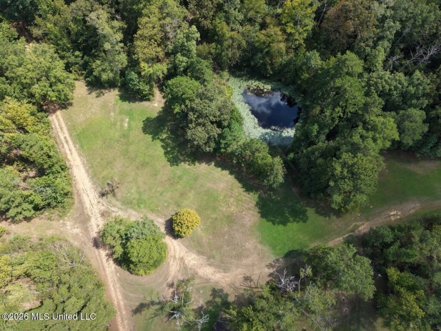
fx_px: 306
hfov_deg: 71.6
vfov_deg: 56.8
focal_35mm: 24
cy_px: 166
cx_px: 220
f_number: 1.8
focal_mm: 8.67
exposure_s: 1/1600
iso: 150
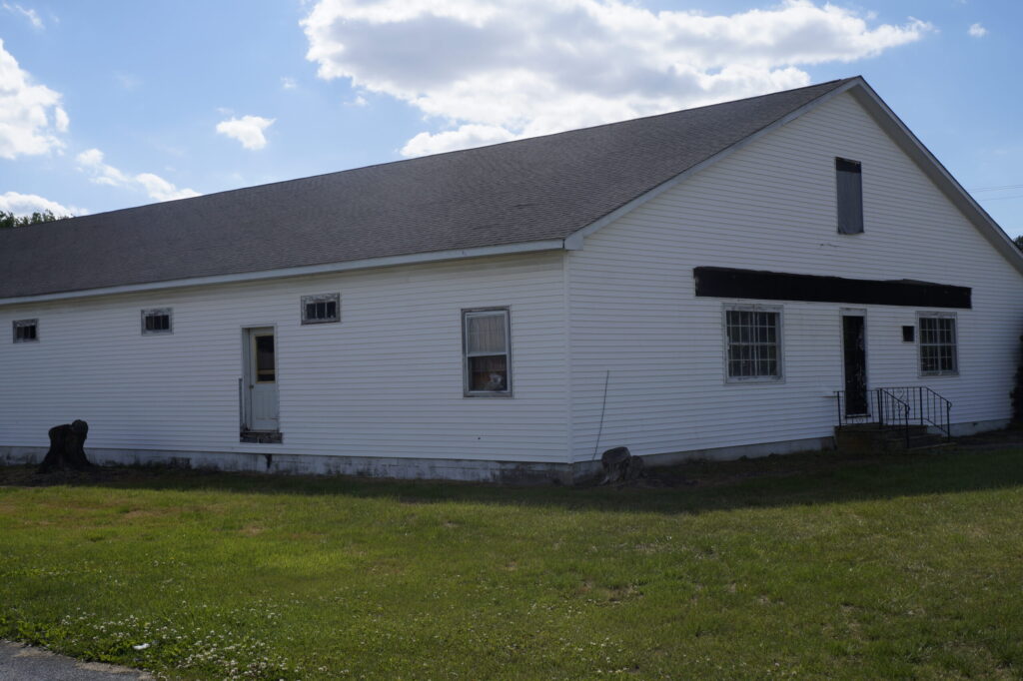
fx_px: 1108
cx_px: 512
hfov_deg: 49.6
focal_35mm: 39
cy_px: 340
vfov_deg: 34.2
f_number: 11
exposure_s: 1/250
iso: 100
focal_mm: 26
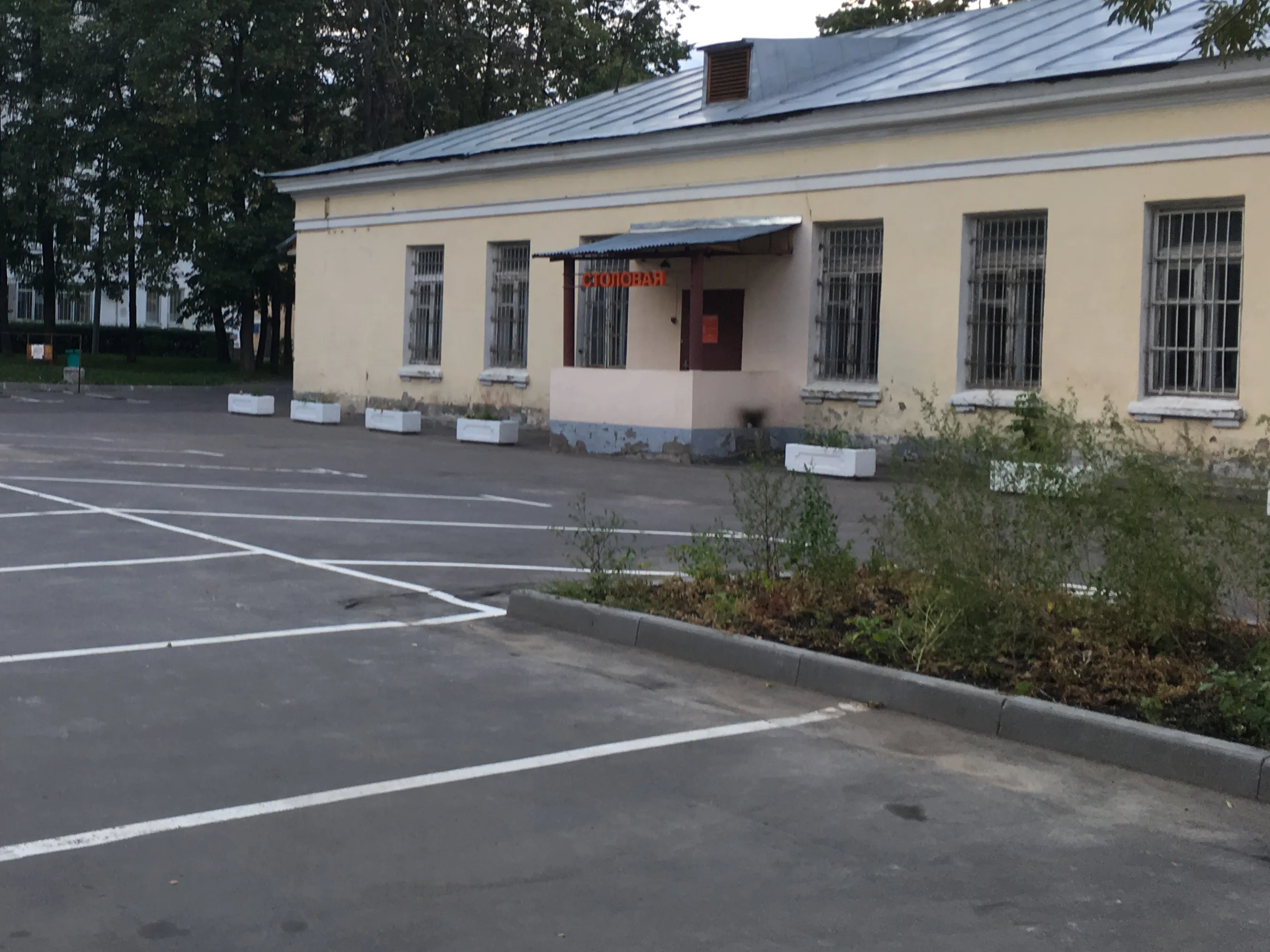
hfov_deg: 41.7
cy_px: 386
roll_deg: -1.3
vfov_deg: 32.8
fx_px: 1614
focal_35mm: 44
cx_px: 327
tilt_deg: +2.1
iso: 32
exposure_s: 1/100
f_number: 2.2
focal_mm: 4.15
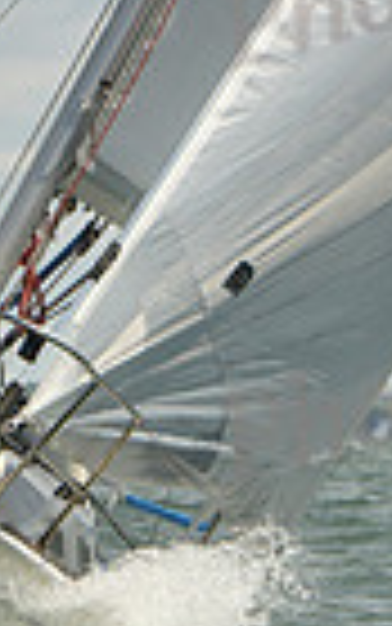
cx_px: -9
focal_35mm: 851
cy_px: 664
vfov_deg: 2.5
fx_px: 14531
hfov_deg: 1.5
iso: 320
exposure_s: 1/800
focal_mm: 200
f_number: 11
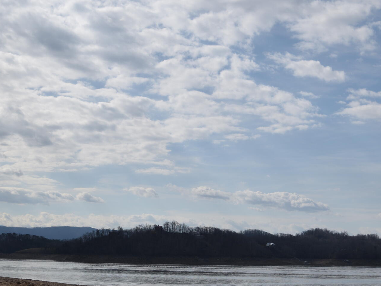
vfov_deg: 23.8
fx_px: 671
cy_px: 215
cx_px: 212
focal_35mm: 61
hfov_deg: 31.6
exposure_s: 1/4000
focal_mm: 18
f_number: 3.5
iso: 100
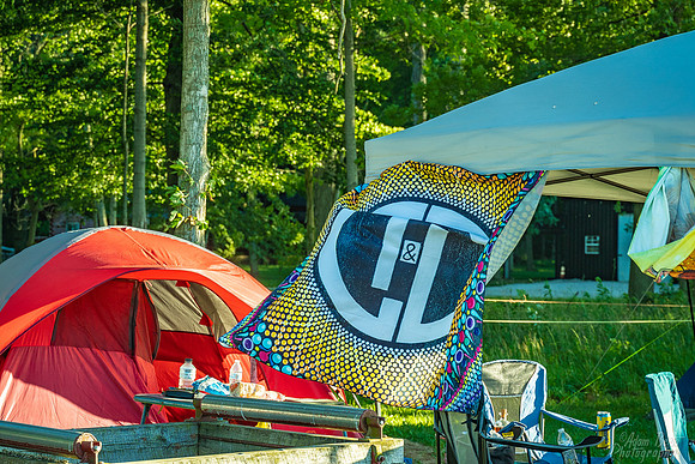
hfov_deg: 18.3
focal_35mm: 112
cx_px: 348
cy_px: 232
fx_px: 2163
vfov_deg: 12.2
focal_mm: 75
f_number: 5.6
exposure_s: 1/250
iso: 125
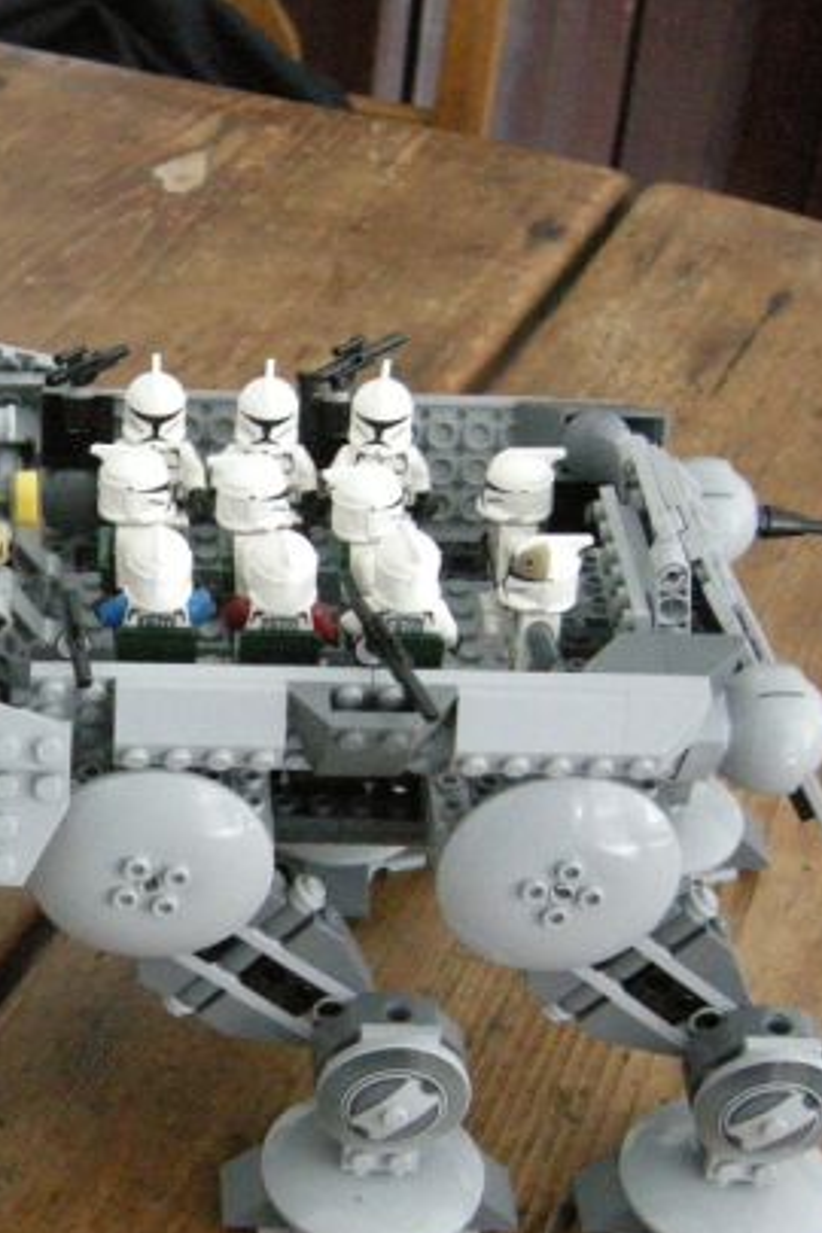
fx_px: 2534
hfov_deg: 18.0
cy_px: 810
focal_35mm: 74
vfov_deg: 27.2
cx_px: 21
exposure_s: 1/30
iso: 800
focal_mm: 7.5
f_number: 2.7
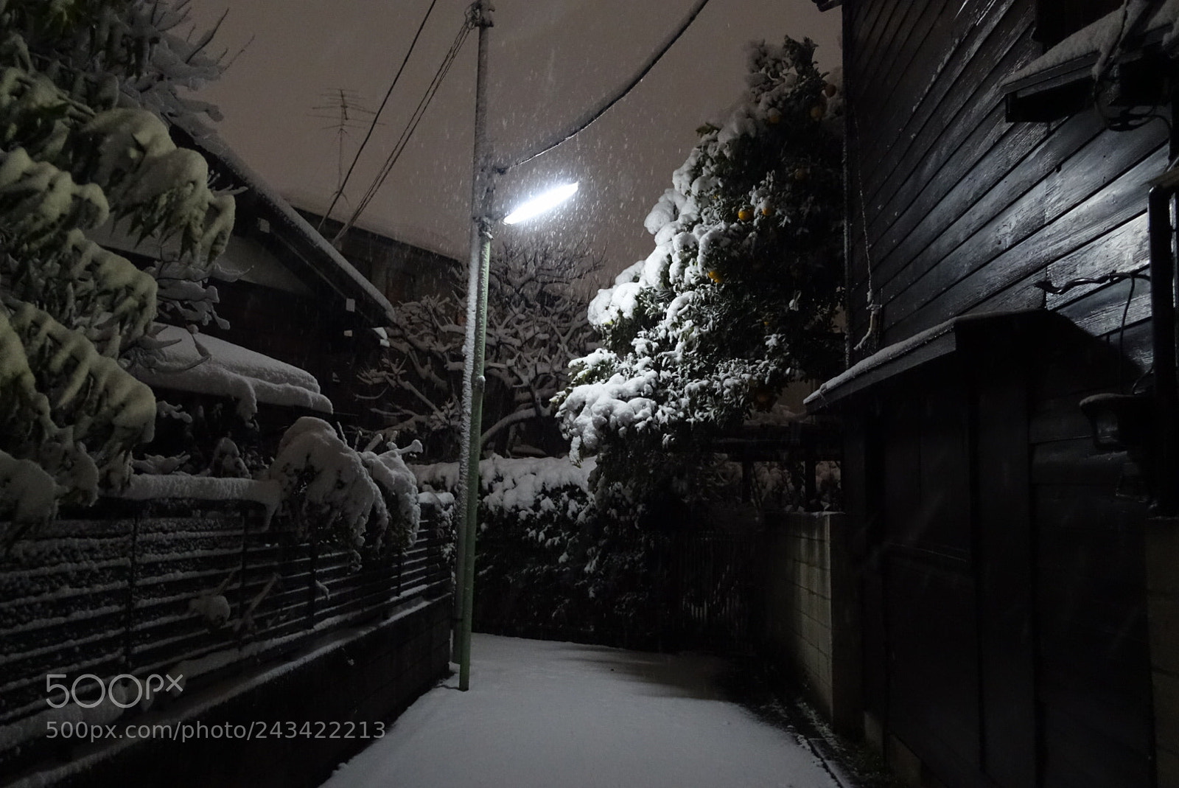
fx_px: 1049
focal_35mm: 32
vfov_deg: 41.2
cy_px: 394
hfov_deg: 58.7
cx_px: 590
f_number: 2.5
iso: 2500
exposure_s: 1/40
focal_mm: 11.56
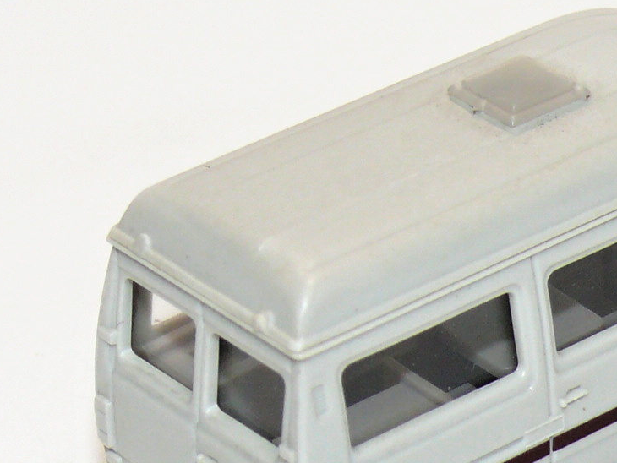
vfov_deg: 6.2
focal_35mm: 241
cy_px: 301
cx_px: 476
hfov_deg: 8.2
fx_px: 4297
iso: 100
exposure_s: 1/30
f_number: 4
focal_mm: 14
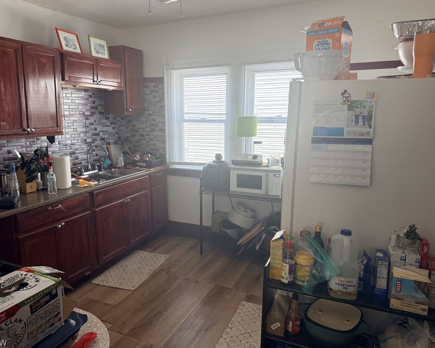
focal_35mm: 26
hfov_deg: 65.9
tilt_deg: -9.5
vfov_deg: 54.9
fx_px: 335
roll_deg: -0.2
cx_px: 199
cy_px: 169
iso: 200
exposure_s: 1/184
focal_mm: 6.76
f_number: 1.78
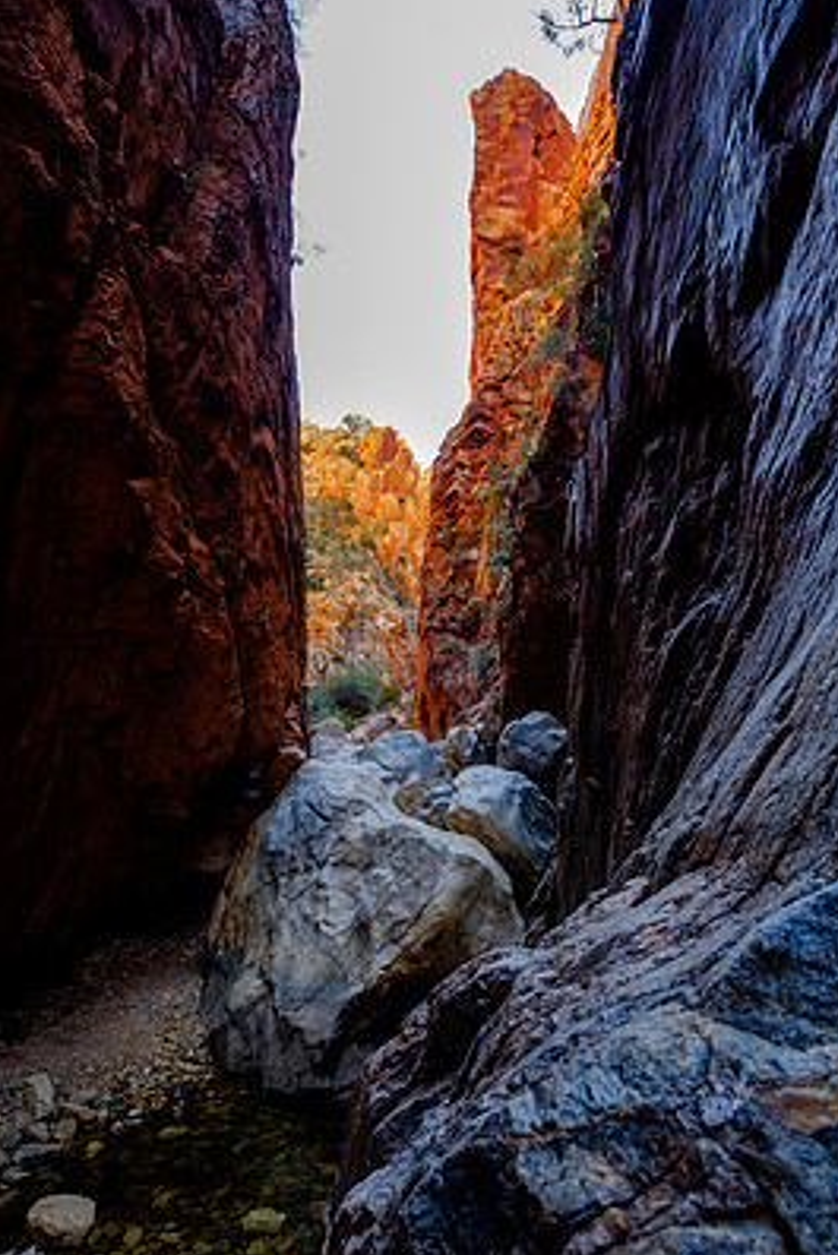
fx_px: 593
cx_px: 446
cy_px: 632
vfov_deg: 93.3
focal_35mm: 17
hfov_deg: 70.4
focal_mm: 10
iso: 400
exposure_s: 1/25
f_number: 8
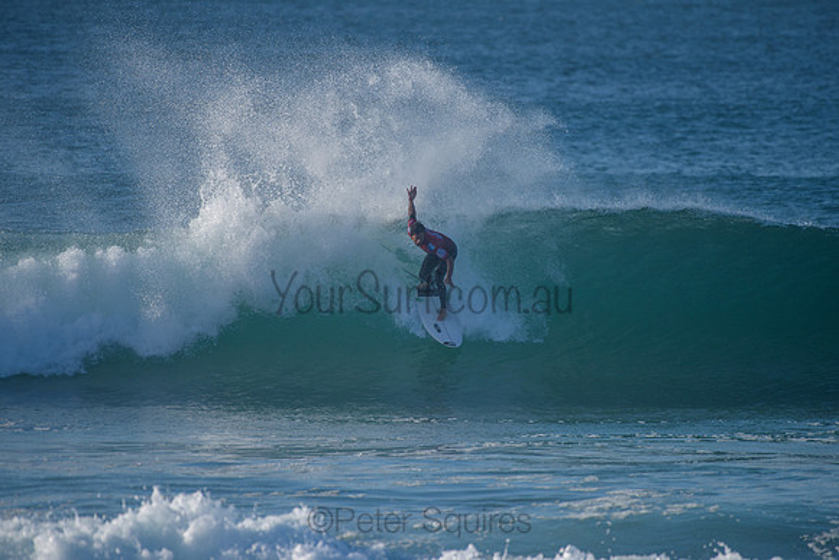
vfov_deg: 2.5
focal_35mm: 540
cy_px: 267
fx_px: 12580
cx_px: 421
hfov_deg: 3.8
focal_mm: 500
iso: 280
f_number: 5.6
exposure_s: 1/2000
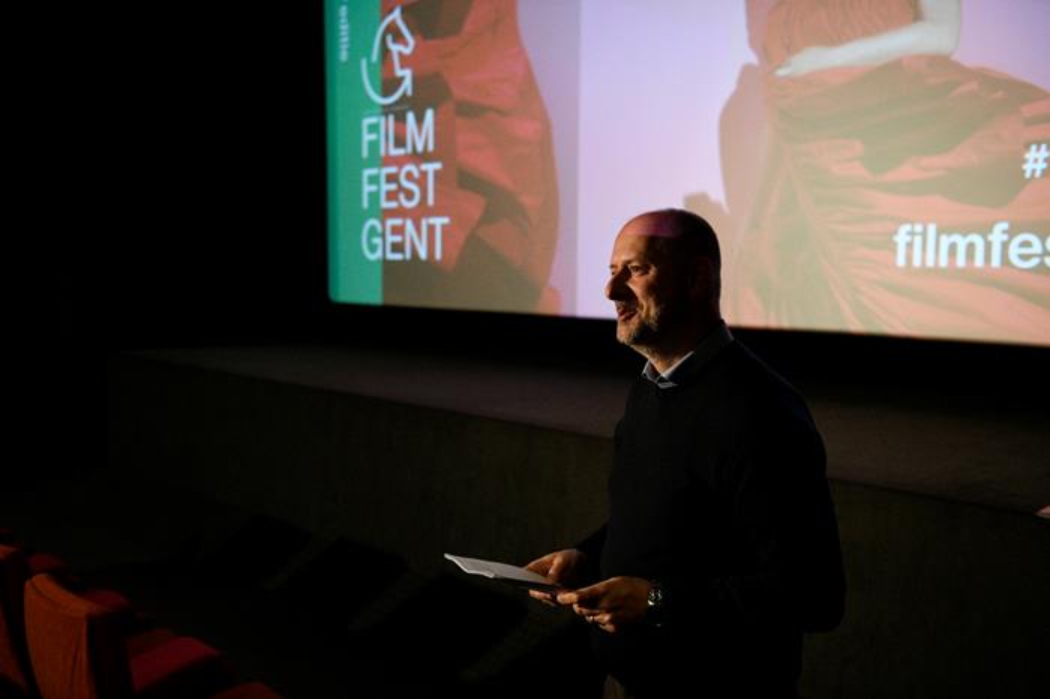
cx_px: 525
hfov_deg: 50.7
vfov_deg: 35.0
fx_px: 1108
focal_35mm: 38
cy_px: 350
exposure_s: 1/160
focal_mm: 38
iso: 6400
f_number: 2.8
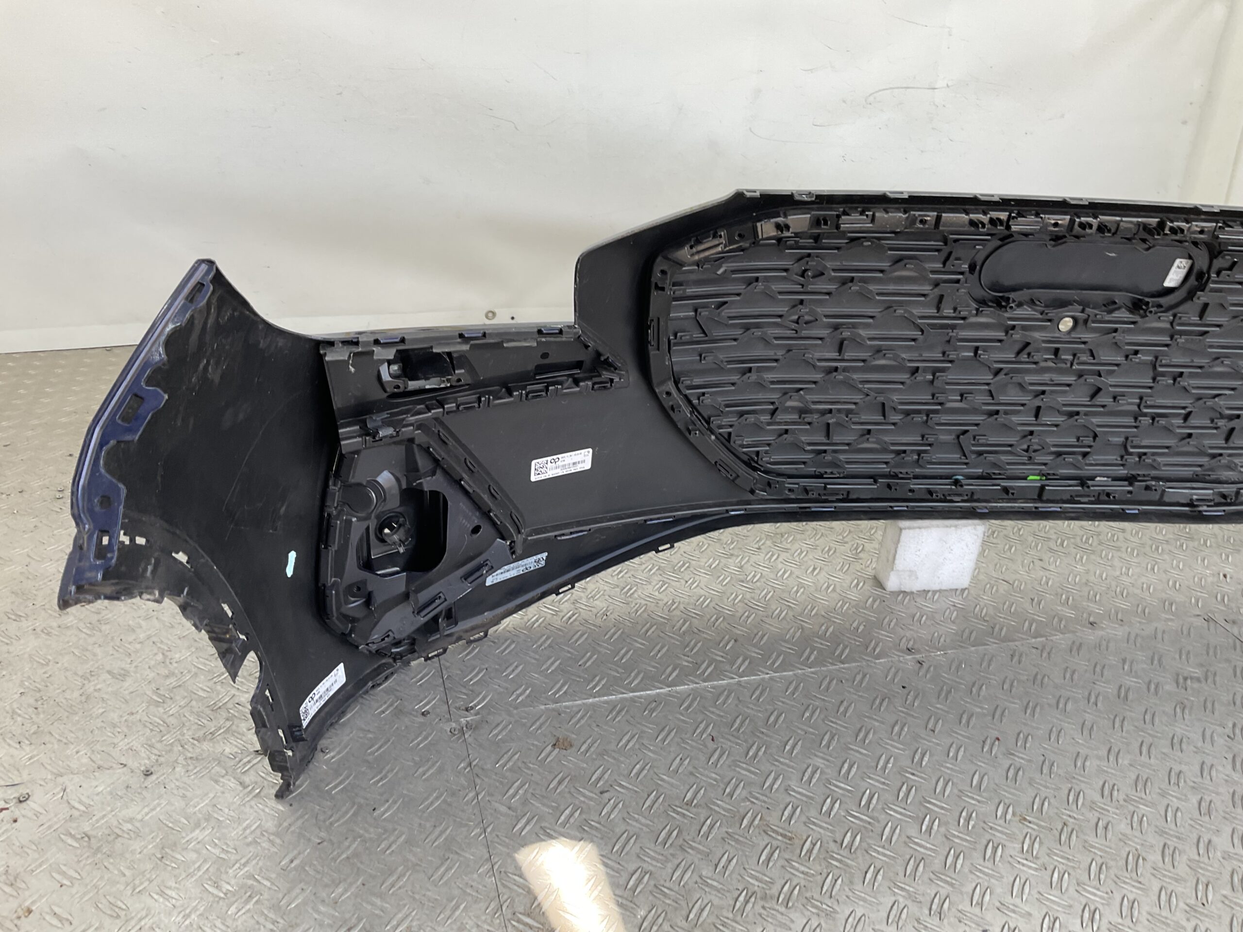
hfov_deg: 61.7
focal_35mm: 29
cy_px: 466
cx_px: 622
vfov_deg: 48.2
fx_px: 1041
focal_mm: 3
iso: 25
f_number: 1.8
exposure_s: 1/120
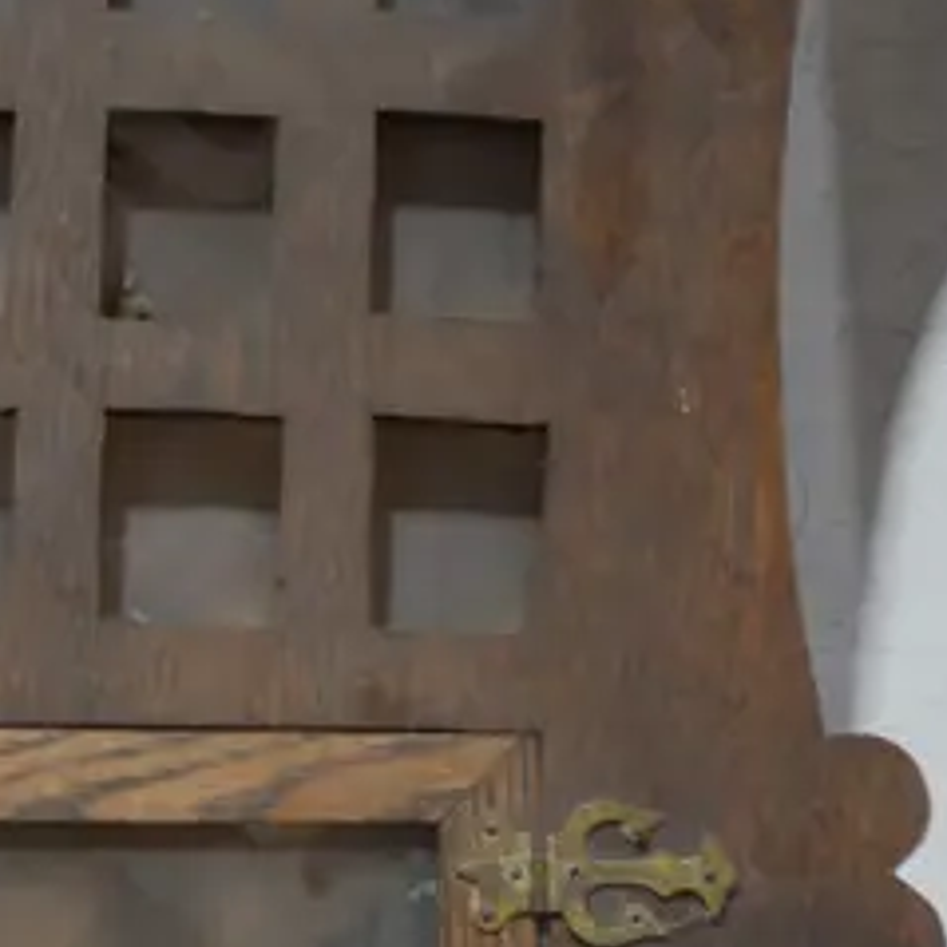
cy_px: 71
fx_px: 3745
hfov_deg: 14.4
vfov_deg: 14.3
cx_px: 232
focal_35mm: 121
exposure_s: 1/60
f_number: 3.6
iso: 500
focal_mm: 16
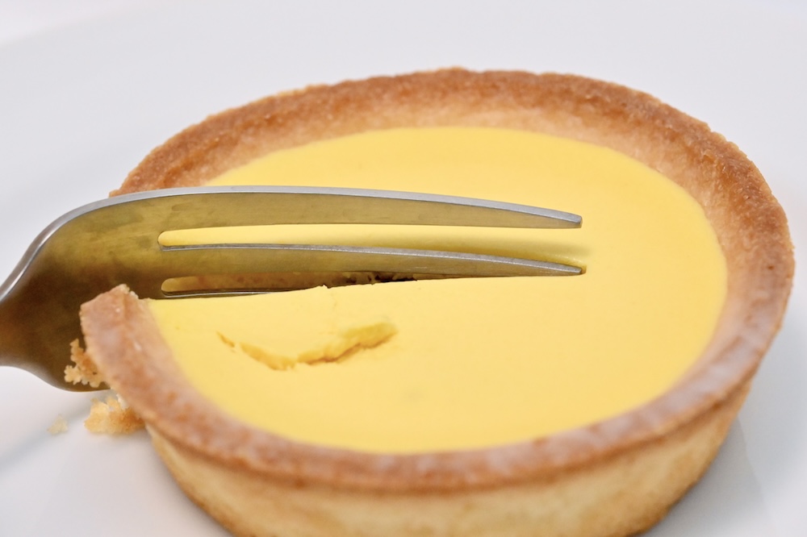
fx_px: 1344
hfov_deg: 33.4
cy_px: 268
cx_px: 404
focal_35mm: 60
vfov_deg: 22.6
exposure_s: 1/200
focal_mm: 60
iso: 6400
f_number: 10
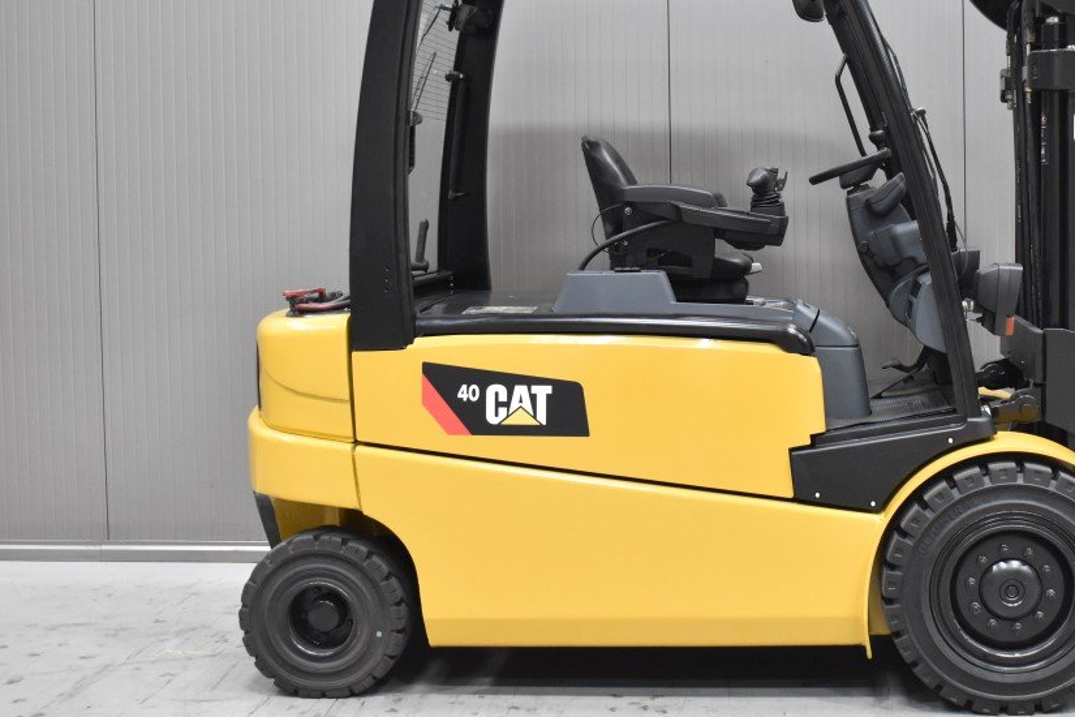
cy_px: 240
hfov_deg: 40.4
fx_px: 1433
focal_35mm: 48
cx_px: 756
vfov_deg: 27.9
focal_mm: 22
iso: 1600
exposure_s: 1/25
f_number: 5
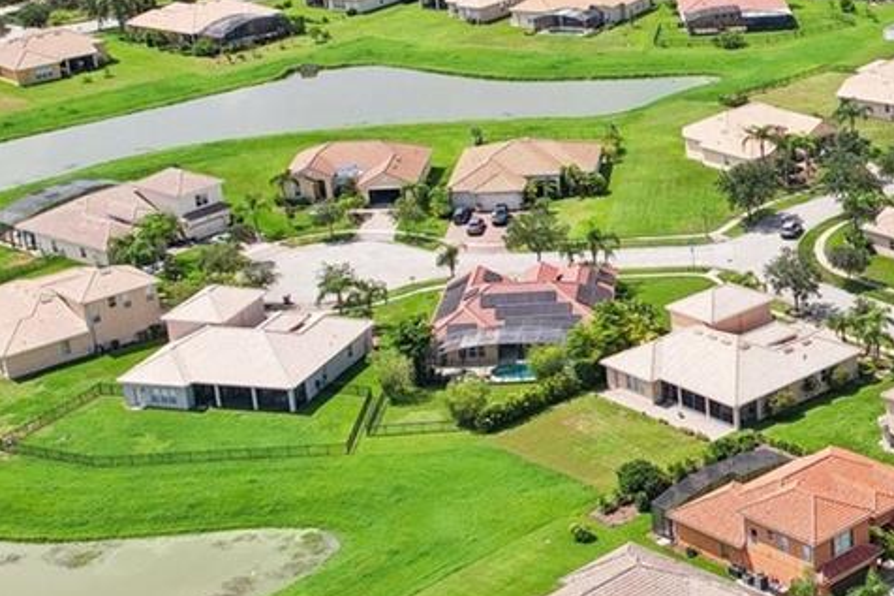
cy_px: 254
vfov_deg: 18.4
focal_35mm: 74
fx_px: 1837
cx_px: 1048
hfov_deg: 24.9
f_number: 2.8
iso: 130
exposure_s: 1/2500
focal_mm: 8.4
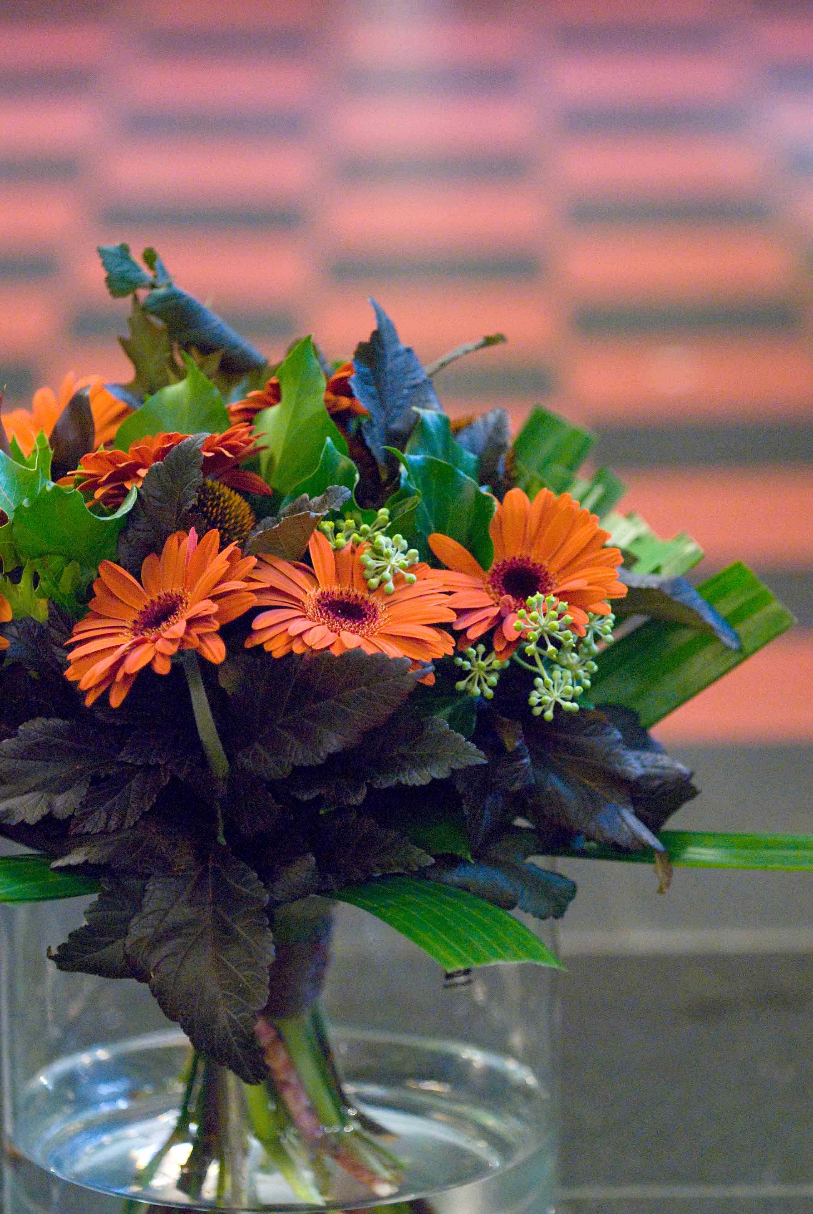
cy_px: 607
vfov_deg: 13.0
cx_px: 406
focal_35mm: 158
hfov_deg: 8.7
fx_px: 5320
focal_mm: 105
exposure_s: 1/60
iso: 1600
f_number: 2.8
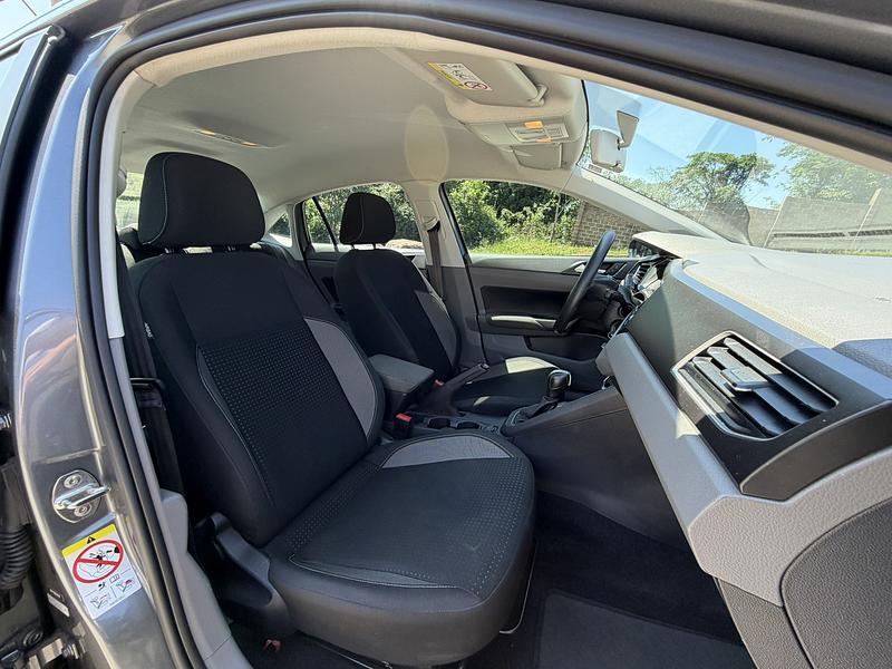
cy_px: 334
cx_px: 446
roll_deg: -9.9
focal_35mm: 14
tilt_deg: -15.6
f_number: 2.2
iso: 64
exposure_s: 1/121
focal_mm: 2.22
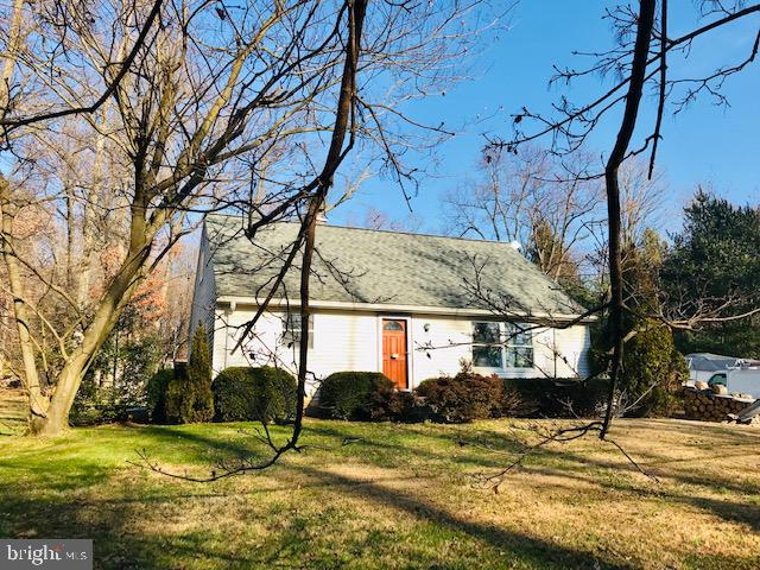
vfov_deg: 49.7
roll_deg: +0.8
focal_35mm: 28
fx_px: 615
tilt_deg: +11.9
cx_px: 380
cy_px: 285
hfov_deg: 63.4
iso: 20
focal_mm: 3.99
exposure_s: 1/1212
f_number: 1.8
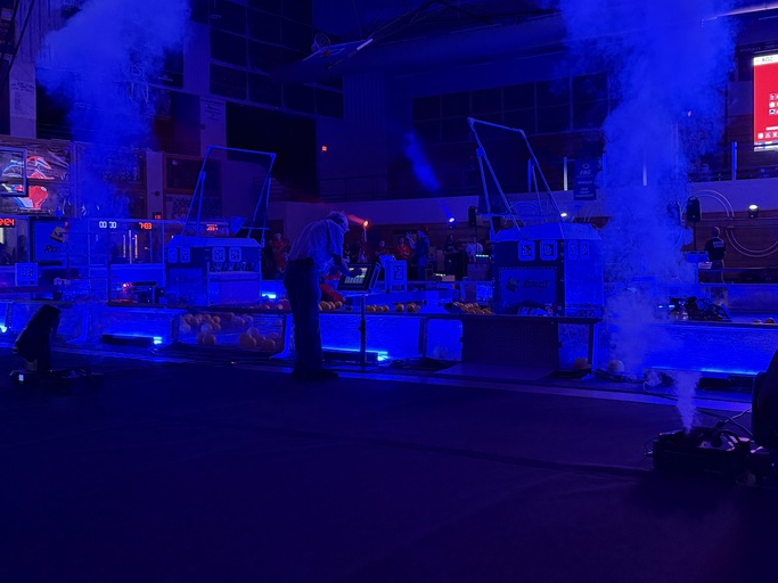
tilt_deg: -0.4
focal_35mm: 36
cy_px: 262
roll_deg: +0.9
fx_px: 809
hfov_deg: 50.1
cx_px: 541
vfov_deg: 39.6
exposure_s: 1/40
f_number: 1.78
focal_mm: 6.76
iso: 800
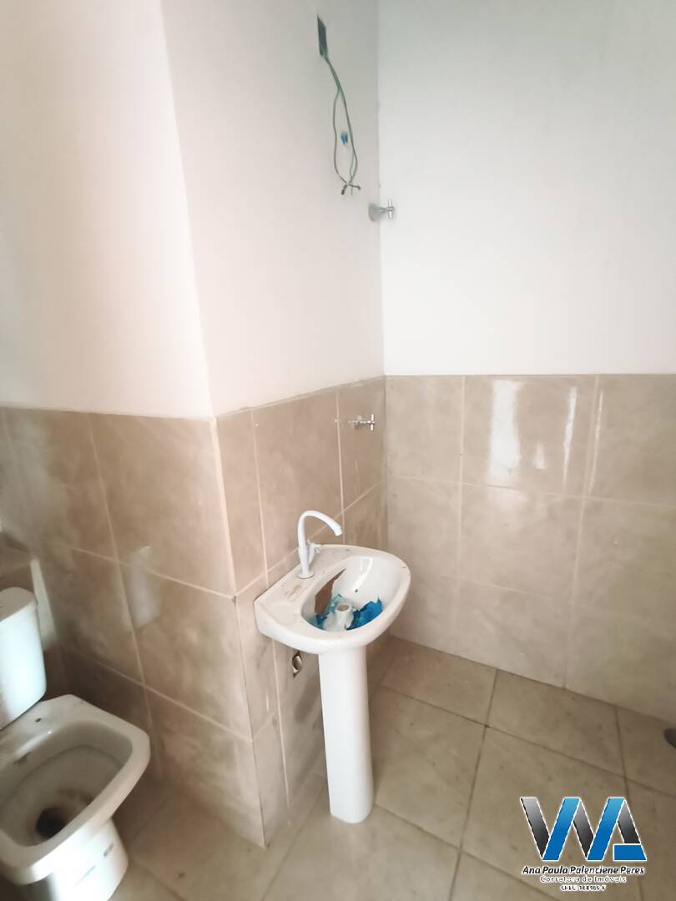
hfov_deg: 81.7
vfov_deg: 98.2
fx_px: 391
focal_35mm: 15
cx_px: 338
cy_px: 450
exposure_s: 1/17.1
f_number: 2.2
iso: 1000
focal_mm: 1.67
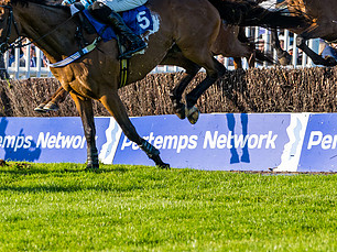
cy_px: 67
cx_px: 114
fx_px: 2529
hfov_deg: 7.6
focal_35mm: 260
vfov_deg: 5.7
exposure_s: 1/1250
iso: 200
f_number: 4
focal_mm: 98
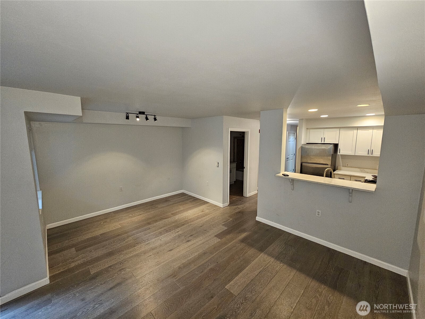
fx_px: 160
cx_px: 212
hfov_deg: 106.2
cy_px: 160
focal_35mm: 13
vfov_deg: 89.9
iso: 320
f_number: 2.2
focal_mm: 2.2
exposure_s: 1/60
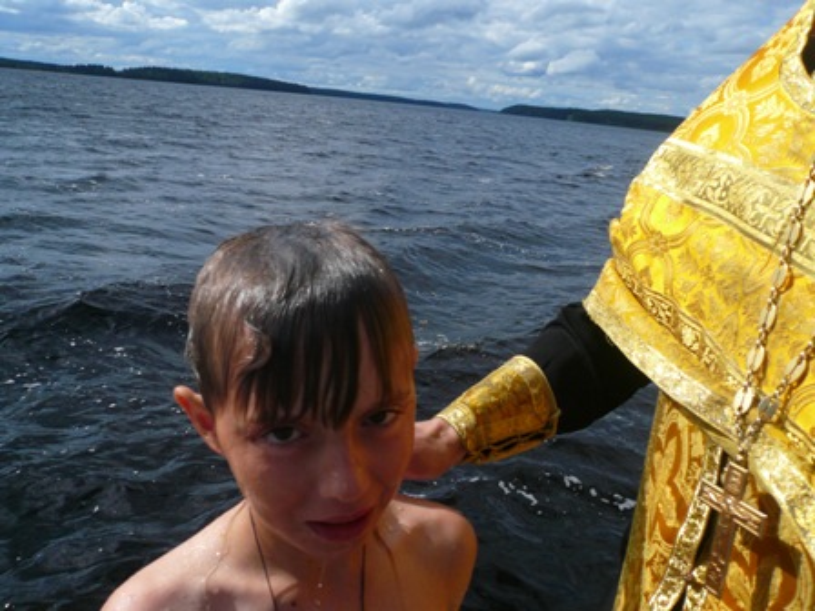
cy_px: 306
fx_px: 659
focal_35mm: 28
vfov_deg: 49.7
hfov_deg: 63.4
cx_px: 408
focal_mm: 4.6
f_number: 8
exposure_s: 1/320
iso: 100
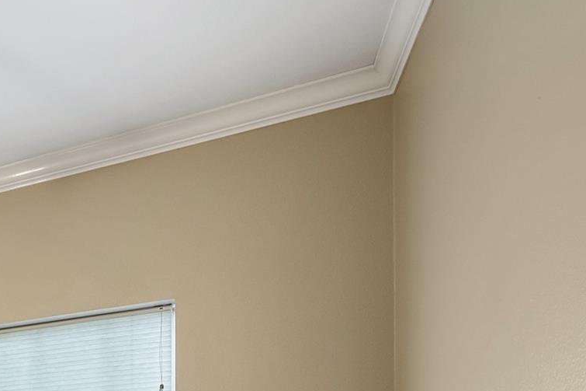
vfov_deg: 28.2
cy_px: 523
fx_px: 618
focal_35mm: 38
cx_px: -97
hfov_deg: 38.9
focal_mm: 14
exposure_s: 1/10
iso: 800
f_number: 8
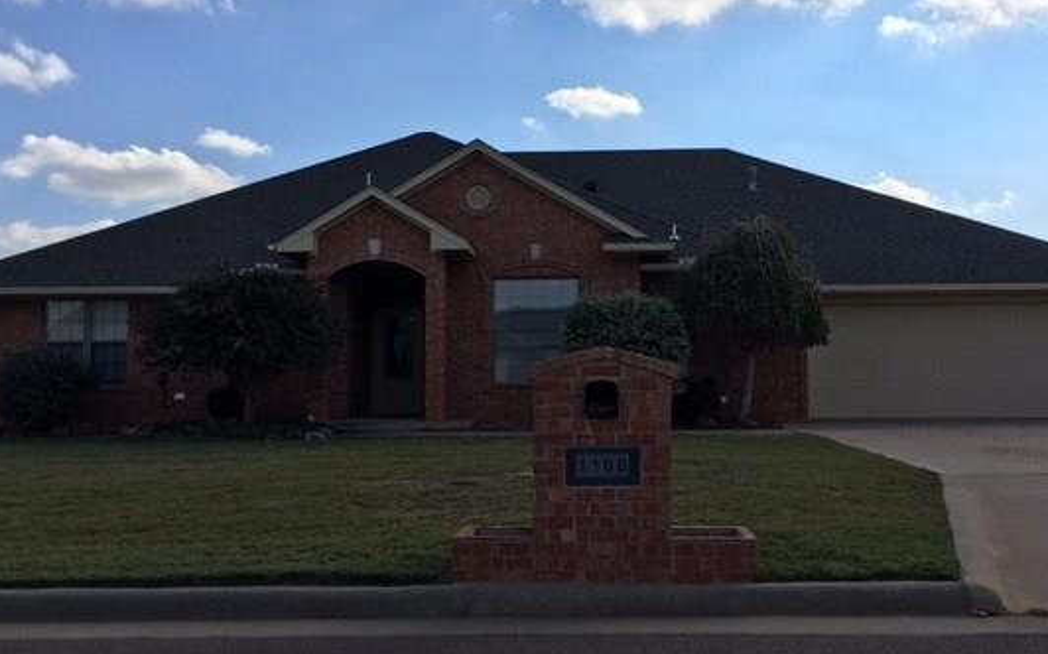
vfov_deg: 34.4
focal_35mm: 37
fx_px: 1056
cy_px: 327
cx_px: 552
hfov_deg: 52.7
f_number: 2.2
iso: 25
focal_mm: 4.15
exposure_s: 1/2198
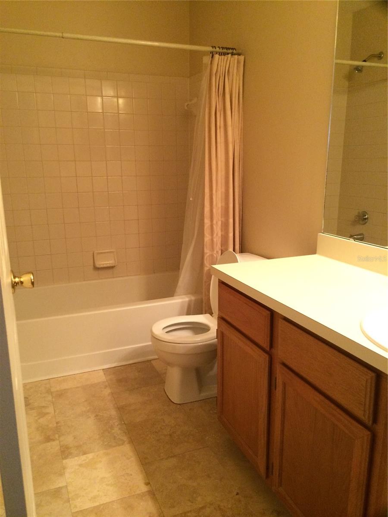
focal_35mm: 30
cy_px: 258
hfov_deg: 46.8
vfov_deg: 60.0
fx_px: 448
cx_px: 194
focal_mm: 4.12
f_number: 2.2
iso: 250
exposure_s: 1/30
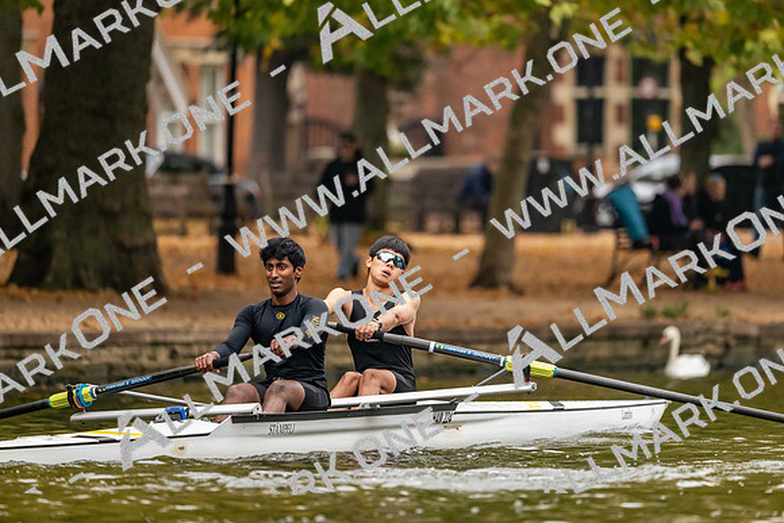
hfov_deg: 5.2
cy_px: 262
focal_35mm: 400
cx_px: 392
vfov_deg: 3.4
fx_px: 8713
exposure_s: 1/2500
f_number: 4.5
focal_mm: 400
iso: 2800
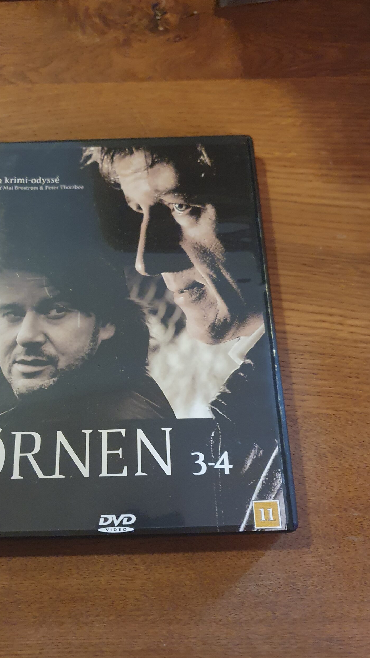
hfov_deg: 40.0
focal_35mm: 29
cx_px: 144
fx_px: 506
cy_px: 333
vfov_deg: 66.1
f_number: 1.5
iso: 500
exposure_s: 1/50
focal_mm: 4.32
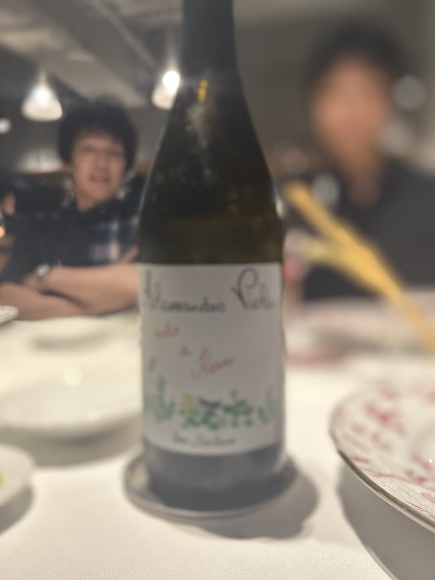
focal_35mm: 26
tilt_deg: -4.6
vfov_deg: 67.3
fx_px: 436
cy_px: 290
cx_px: 218
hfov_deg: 53.1
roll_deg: +1.0
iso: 160
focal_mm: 5.7
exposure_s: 1/50
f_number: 1.5
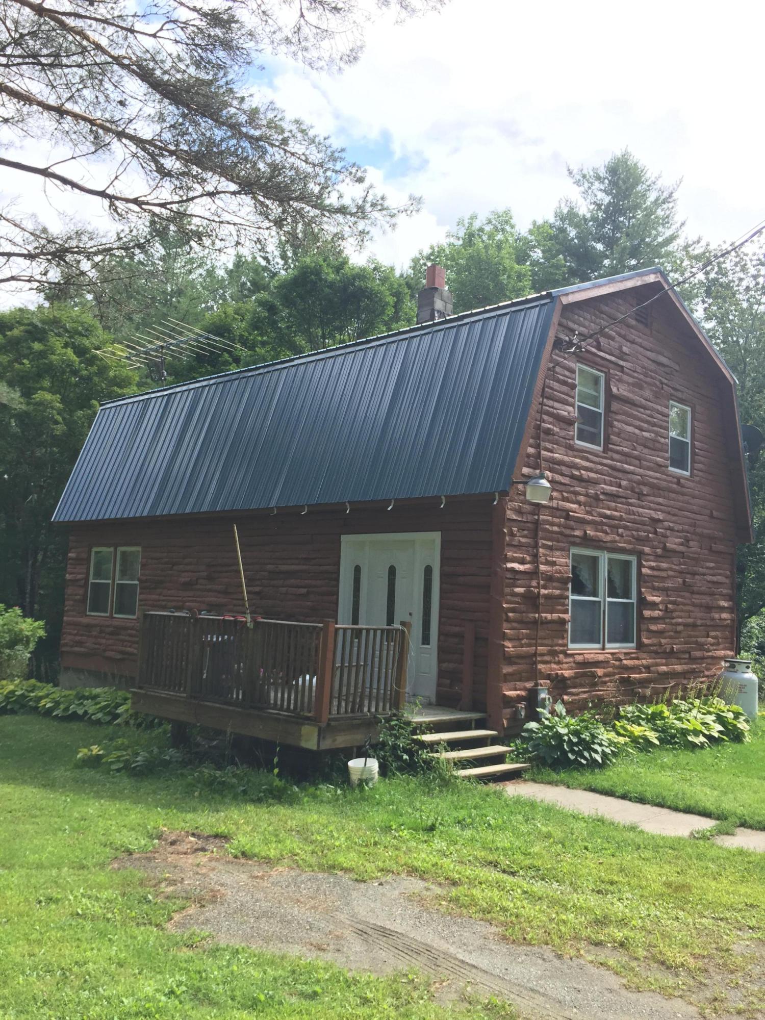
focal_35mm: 29
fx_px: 855
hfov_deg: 48.2
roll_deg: -1.6
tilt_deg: +4.6
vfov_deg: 61.7
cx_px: 382
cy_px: 510
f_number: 2.2
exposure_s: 1/565
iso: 32
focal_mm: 4.15
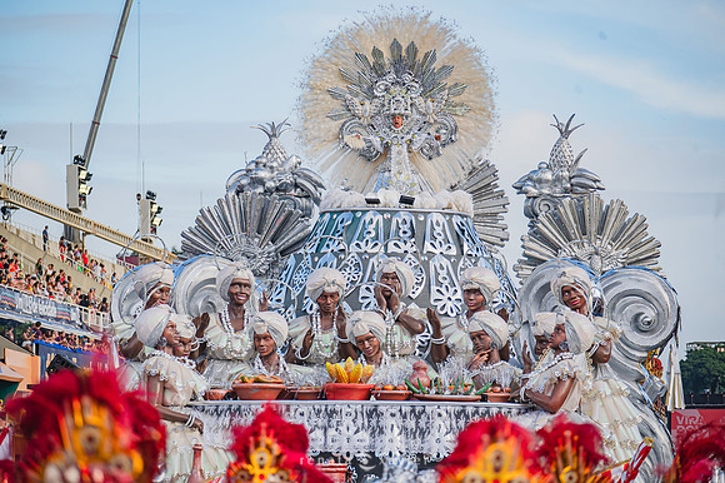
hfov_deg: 11.8
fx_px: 3522
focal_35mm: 175
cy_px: 242
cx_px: 362
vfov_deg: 7.8
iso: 400
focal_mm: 175
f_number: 5.6
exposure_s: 1/1600
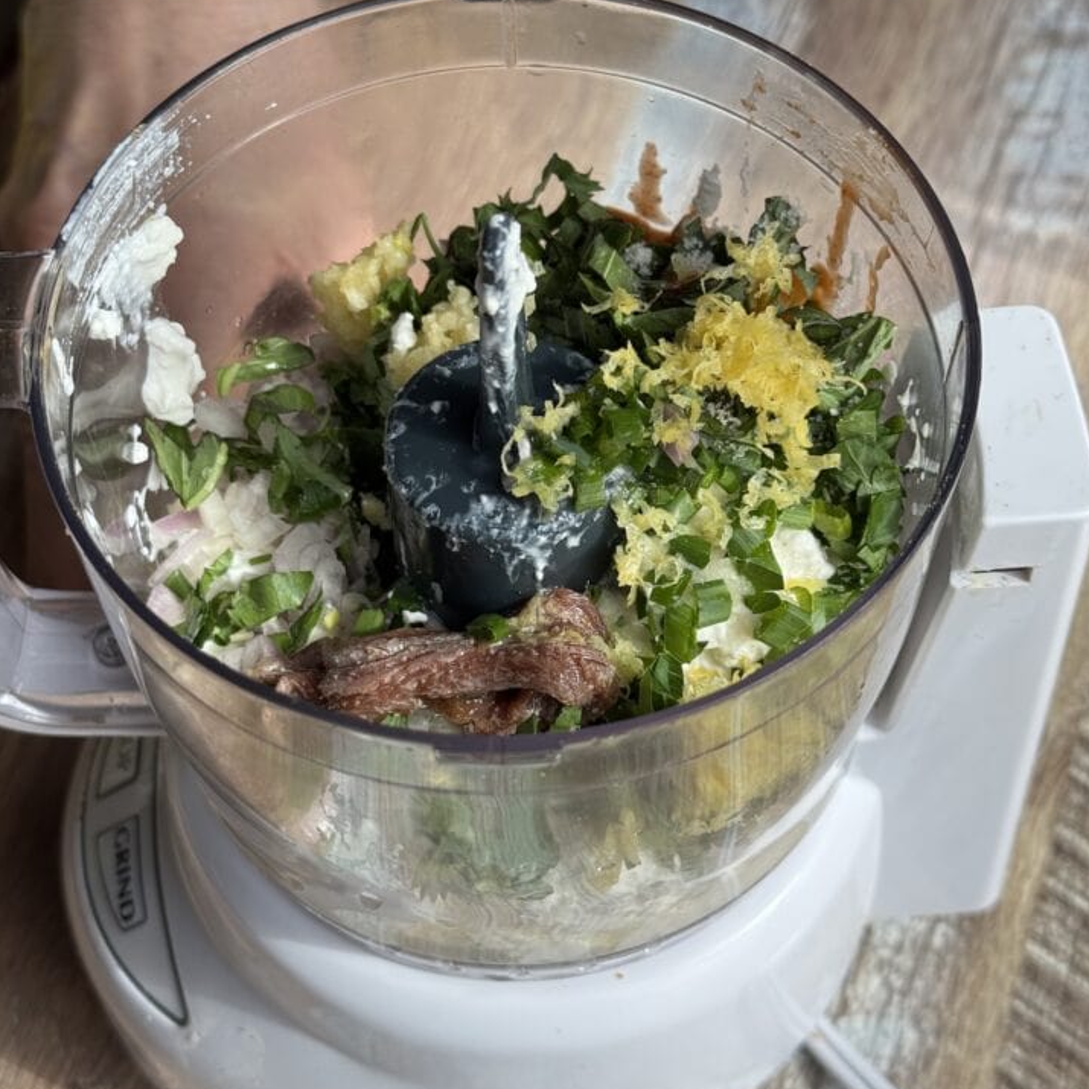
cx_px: 545
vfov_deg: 30.0
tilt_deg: -58.5
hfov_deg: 30.0
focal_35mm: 57
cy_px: 515
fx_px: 2029
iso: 64
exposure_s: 1/1193
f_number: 1.78
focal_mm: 6.76
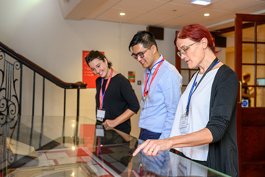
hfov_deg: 53.1
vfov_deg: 36.8
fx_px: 265
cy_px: 88
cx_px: 132
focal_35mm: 36
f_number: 3.2
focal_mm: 35
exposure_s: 1/60
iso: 400
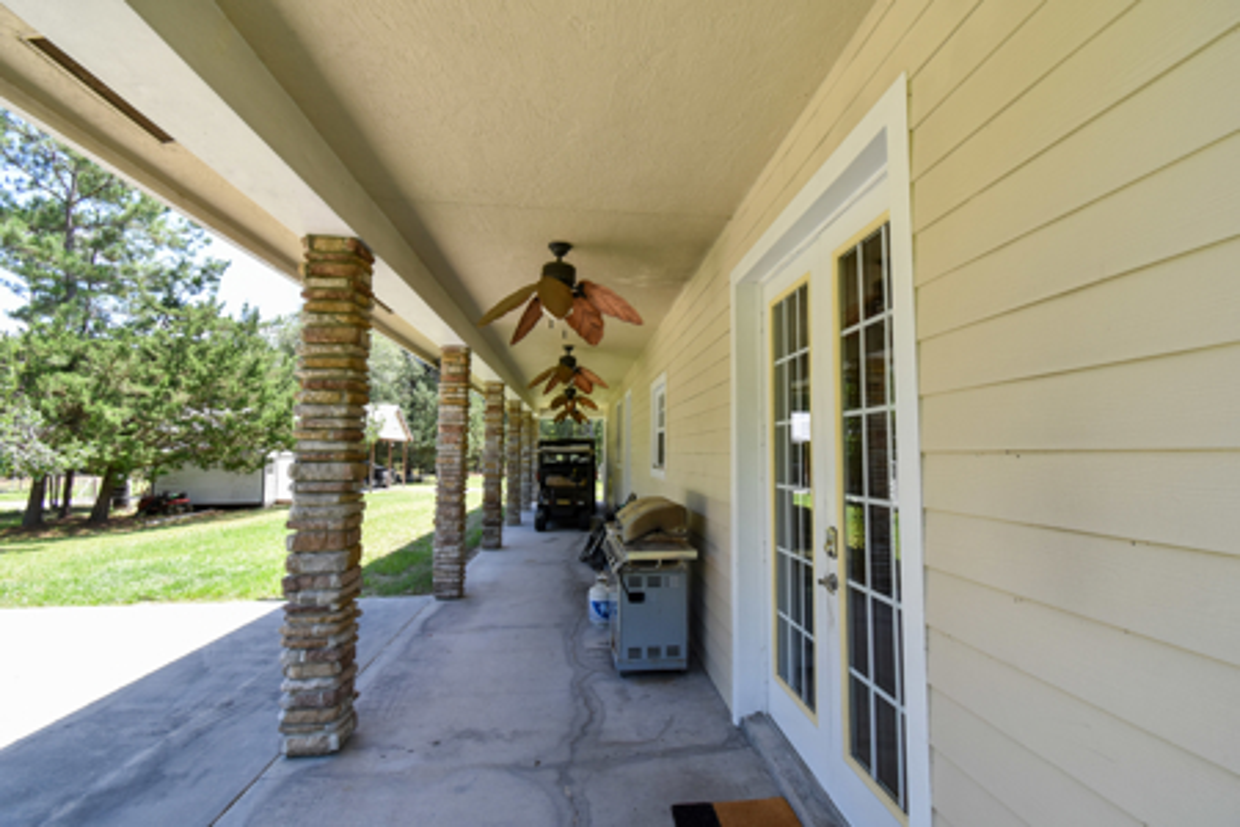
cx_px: 620
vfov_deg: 77.3
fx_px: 517
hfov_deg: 100.4
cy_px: 414
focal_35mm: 15
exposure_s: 1/200
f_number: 7.1
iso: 400
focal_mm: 10
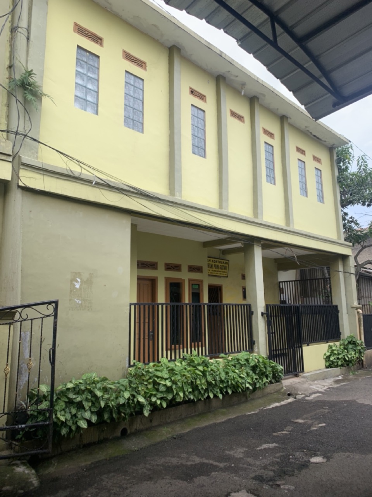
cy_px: 248
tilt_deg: +10.6
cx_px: 186
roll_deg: -0.2
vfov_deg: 67.3
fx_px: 373
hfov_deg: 53.1
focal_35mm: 26
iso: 25
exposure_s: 1/777
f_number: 1.8
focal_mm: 4.25
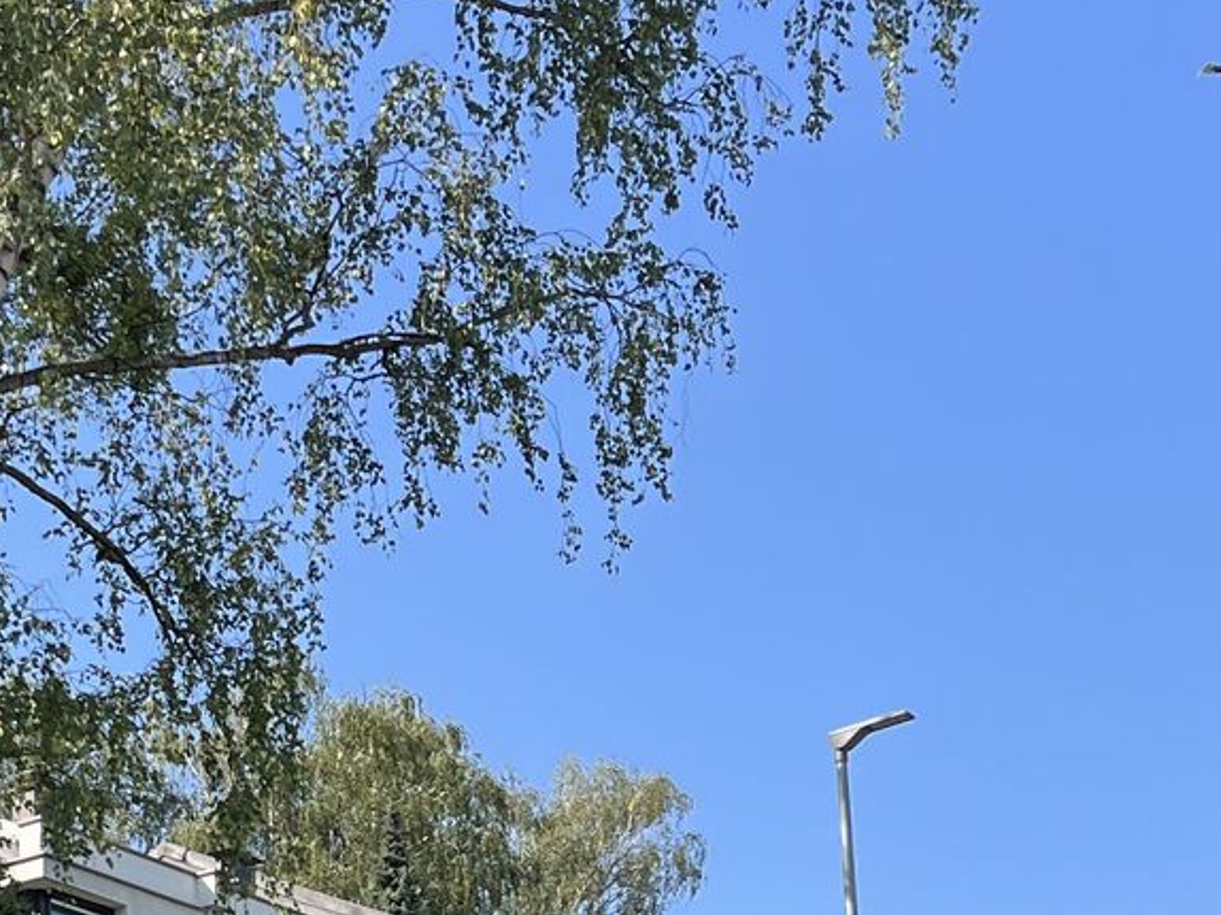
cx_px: 315
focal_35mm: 87
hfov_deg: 22.3
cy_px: 1115
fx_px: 3067
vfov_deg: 16.2
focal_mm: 5.1
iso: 50
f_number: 1.6
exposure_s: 1/1389
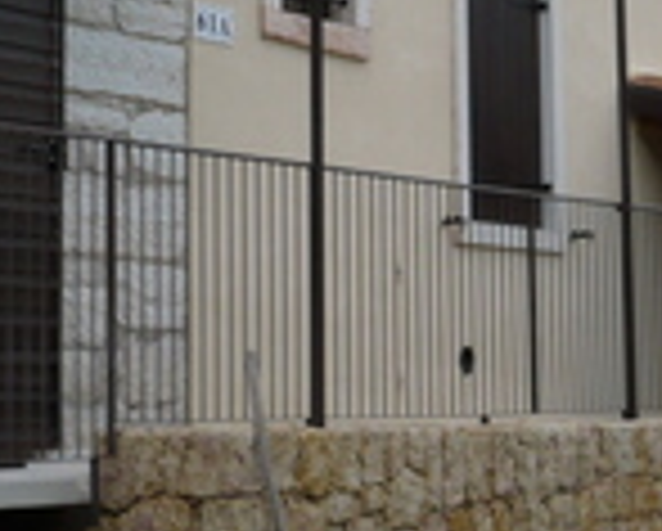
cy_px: -34
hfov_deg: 16.5
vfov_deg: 13.1
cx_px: 387
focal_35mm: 116
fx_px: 2276
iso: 100
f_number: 2.8
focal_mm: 5.8
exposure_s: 1/500
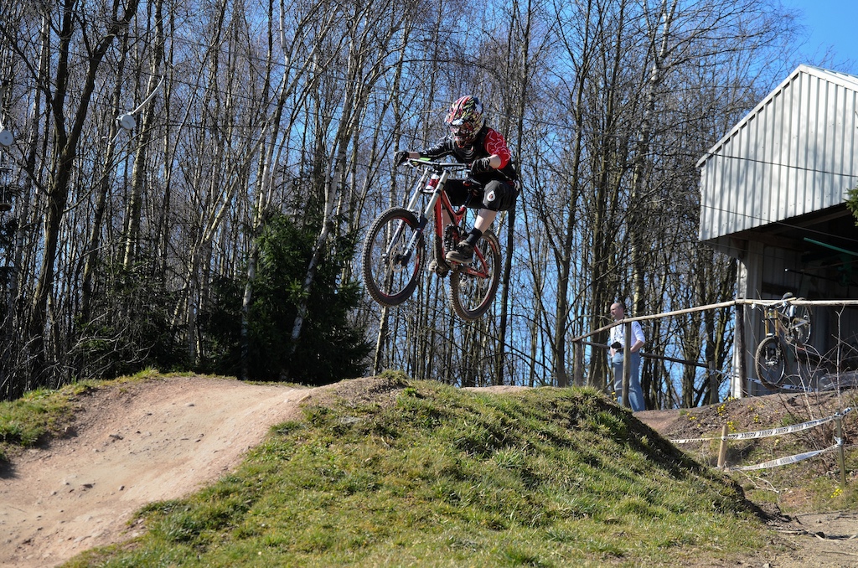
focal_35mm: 112
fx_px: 2675
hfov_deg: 18.2
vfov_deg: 12.1
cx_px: 429
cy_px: 284
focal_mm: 75
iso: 400
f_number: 5.6
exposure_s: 1/1500
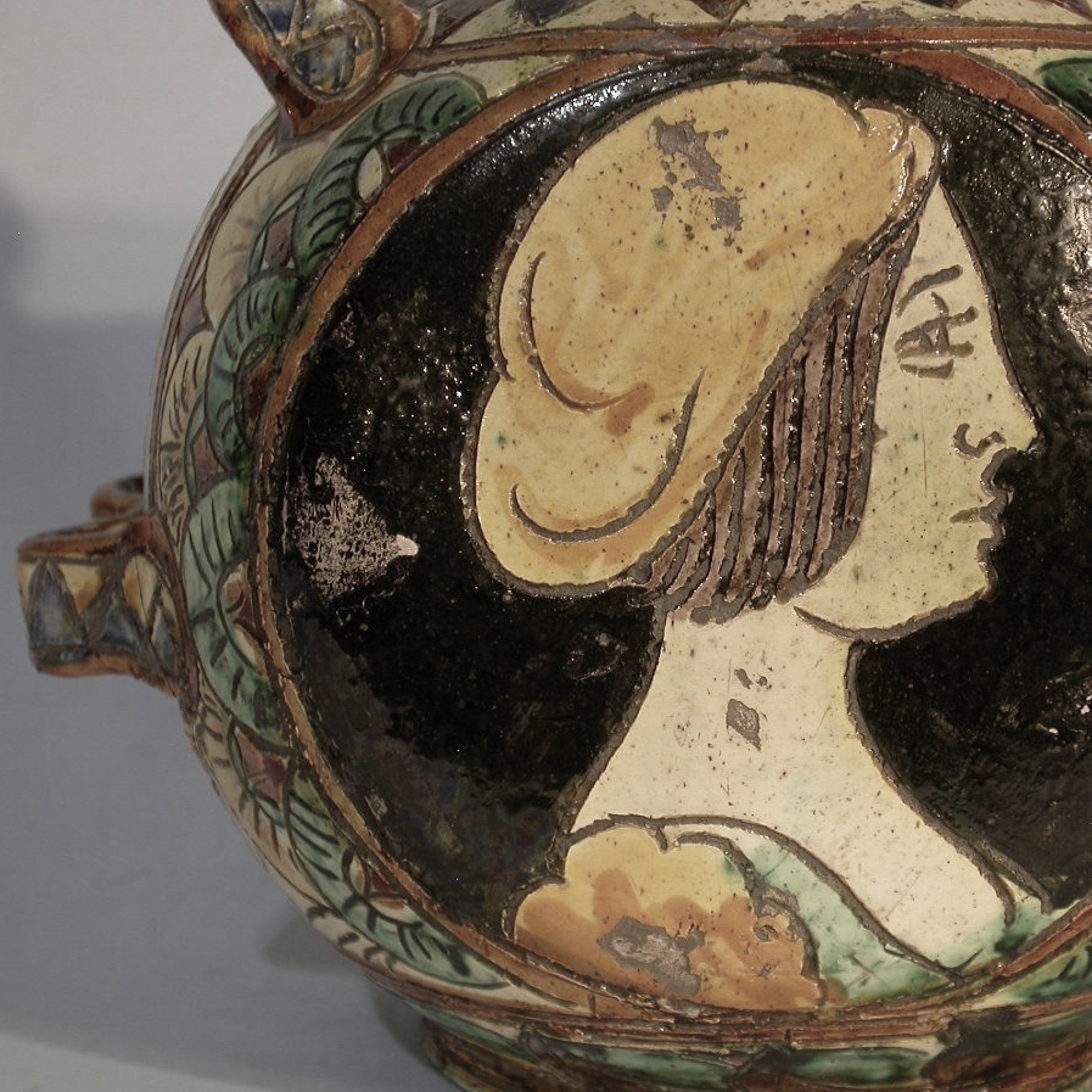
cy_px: 547
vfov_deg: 20.6
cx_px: 704
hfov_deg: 20.6
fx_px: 2998
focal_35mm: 84
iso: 100
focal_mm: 14.7
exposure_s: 1/16.2
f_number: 3.3
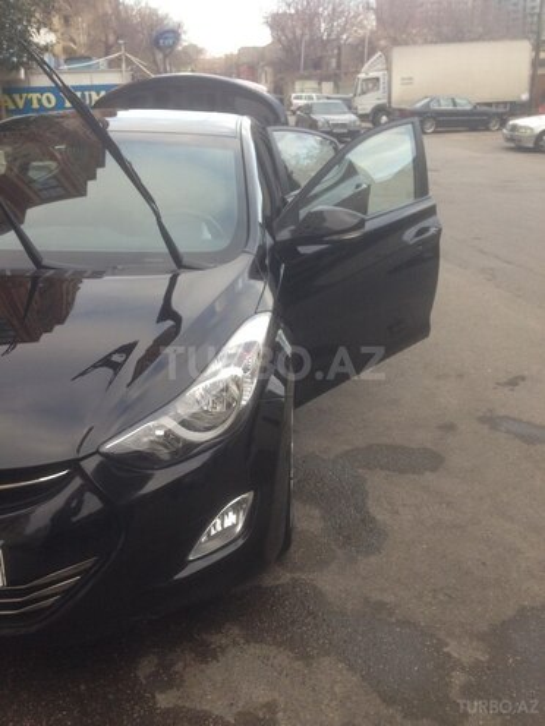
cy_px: 363
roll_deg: +0.4
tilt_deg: -18.2
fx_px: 693
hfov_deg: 42.9
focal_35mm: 33
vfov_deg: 55.4
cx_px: 272
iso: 64
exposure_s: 1/120
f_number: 2.4
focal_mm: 4.12
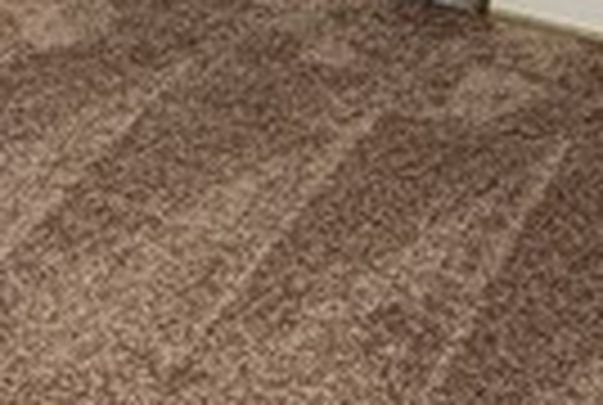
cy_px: -32
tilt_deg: -23.7
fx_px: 1863
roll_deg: +1.5
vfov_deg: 12.2
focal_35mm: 111
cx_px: -292
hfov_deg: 16.7
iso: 160
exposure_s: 1/121
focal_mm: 2.22
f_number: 2.2
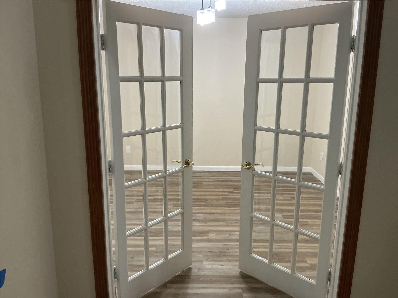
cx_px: 199
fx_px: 333
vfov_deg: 48.2
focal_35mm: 29
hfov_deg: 61.7
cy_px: 149
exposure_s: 1/60
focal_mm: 3
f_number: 1.8
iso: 250
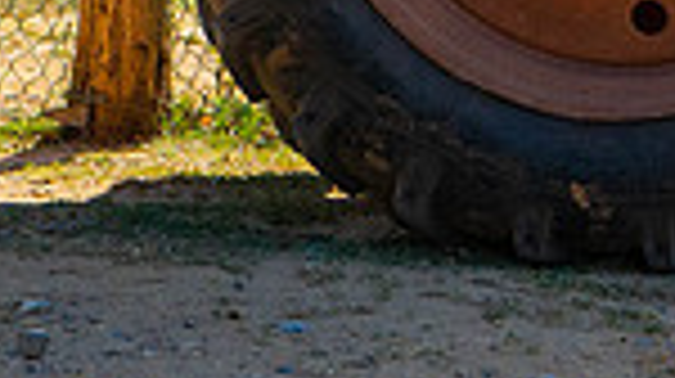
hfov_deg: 6.9
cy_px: -580
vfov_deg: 3.8
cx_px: 123
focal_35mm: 313
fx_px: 5596
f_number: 9
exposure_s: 1/2000
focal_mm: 58
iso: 2800
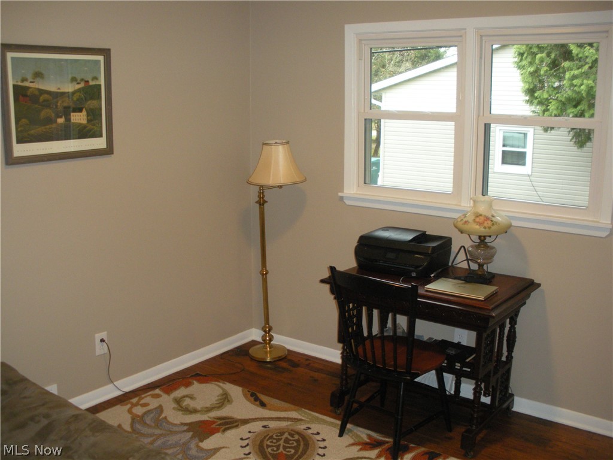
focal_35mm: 36
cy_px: 230
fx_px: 638
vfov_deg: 39.7
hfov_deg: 51.4
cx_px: 306
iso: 265
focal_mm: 6.3
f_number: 3.5
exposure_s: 1/30
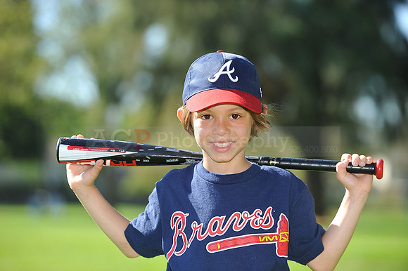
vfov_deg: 13.0
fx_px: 1189
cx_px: 204
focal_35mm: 105
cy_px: 136
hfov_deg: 19.5
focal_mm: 105
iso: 200
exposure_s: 1/500
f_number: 4.5
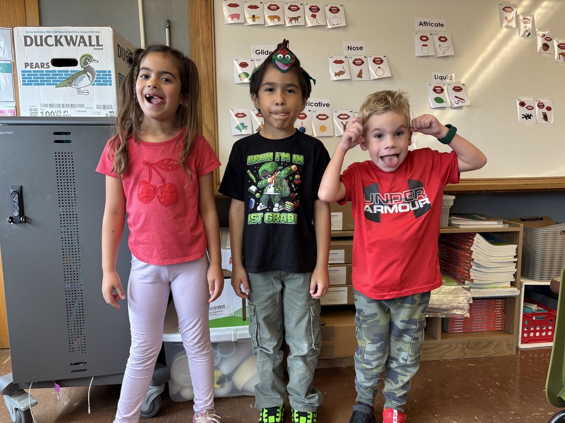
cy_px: 212
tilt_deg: -6.8
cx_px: 282
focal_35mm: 26
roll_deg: +0.3
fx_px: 424
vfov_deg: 53.1
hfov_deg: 67.3
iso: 80
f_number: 1.6
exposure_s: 1/60
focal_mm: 5.96
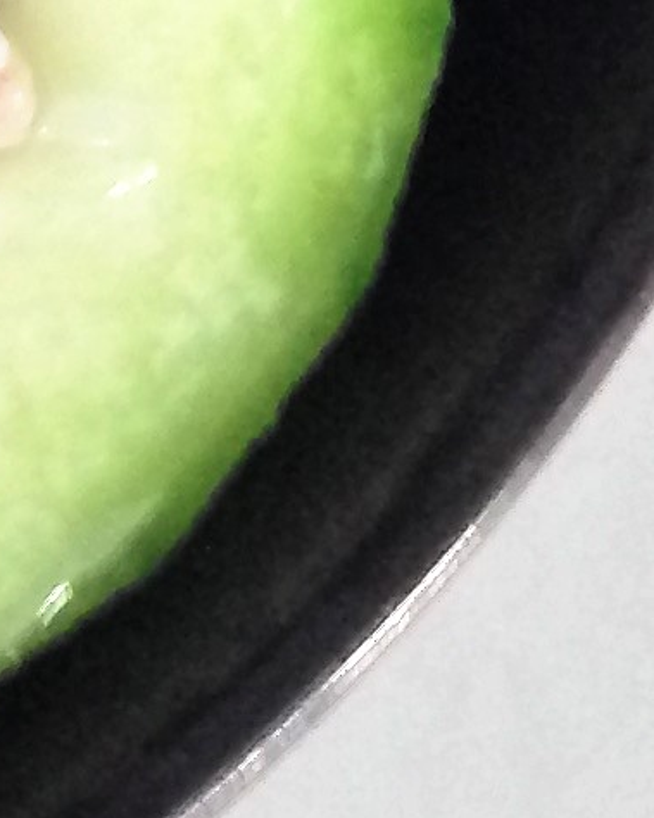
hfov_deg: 6.5
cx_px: -1182
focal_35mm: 222
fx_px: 5373
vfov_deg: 8.3
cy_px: -818
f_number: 2.4
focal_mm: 4.12
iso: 200
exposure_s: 1/20
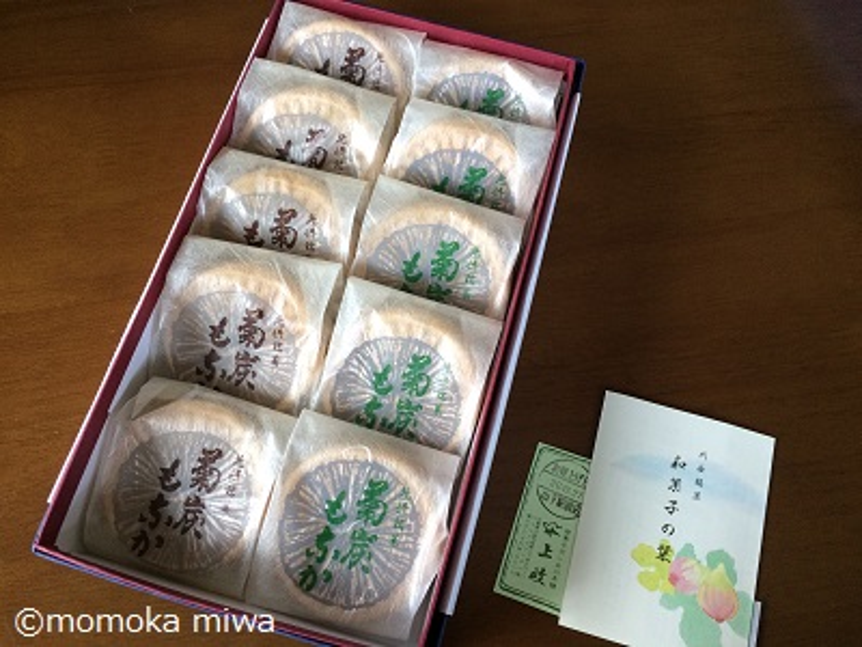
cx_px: 431
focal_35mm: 29
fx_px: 722
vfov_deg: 48.2
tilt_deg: -70.8
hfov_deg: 61.7
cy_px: 324
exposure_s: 1/30
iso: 160
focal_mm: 4.15
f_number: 2.2
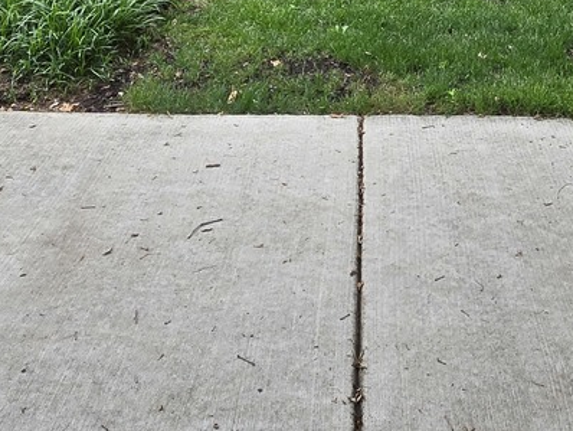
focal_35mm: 47
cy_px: -278
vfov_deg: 22.7
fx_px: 778
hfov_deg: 39.7
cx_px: 402
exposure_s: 1/131
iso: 50
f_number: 2.2
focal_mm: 2.2
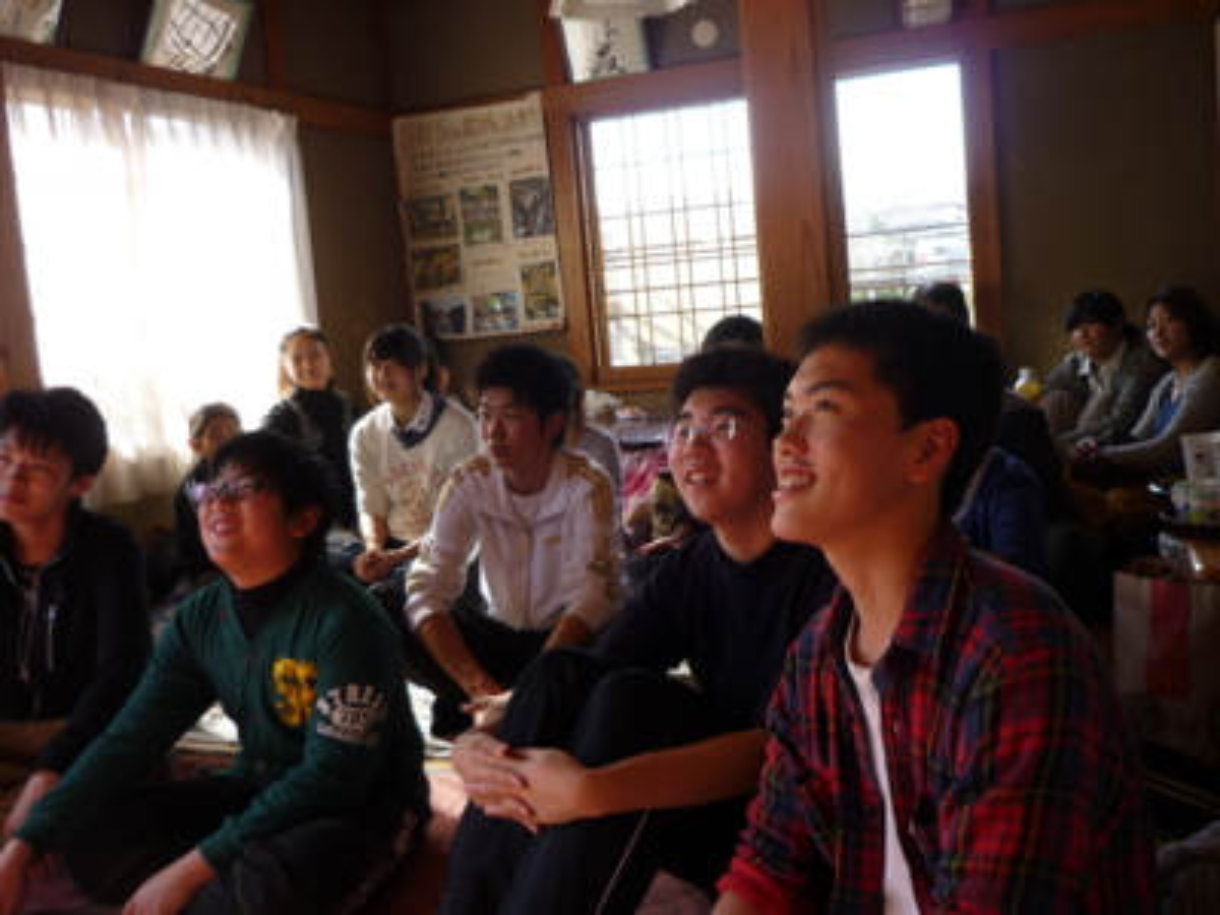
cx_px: 610
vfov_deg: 42.9
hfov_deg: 55.4
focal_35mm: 33
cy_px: 458
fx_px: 1163
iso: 100
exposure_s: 1/80
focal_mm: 5.5
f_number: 2.8
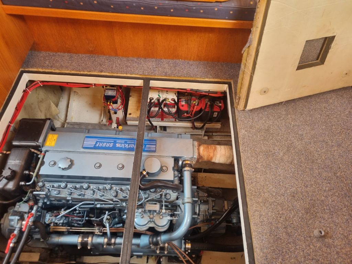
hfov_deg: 67.3
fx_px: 264
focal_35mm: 26
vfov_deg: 53.1
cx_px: 176
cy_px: 132
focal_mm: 5.4
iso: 200
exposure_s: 1/100
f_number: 1.8
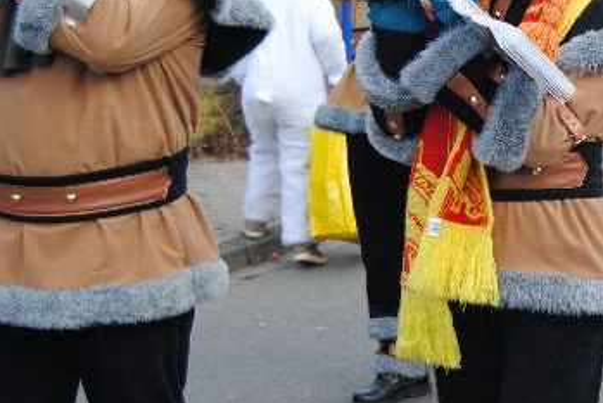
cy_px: 203
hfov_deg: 19.1
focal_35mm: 102
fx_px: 1709
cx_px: 681
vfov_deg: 13.4
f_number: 4.5
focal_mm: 30
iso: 200
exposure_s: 1/80
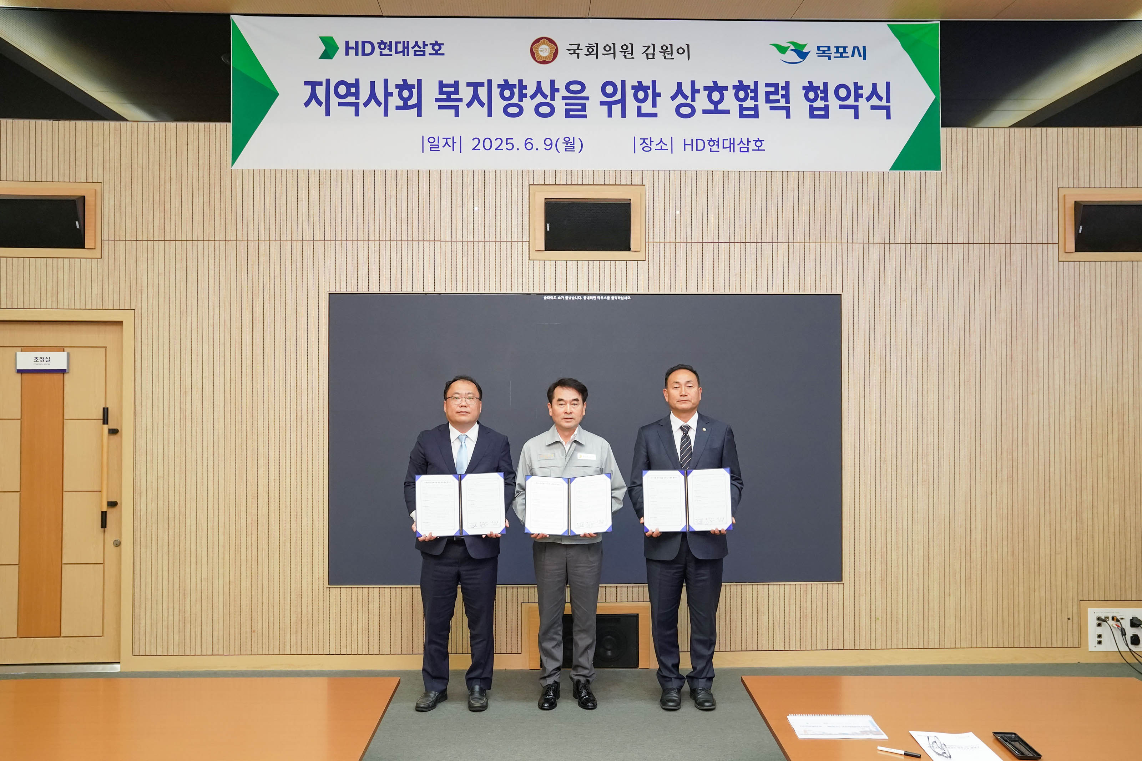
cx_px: 571
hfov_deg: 60.3
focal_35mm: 31
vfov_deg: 42.3
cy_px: 380
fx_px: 983
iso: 3200
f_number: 4
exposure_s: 1/160
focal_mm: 31
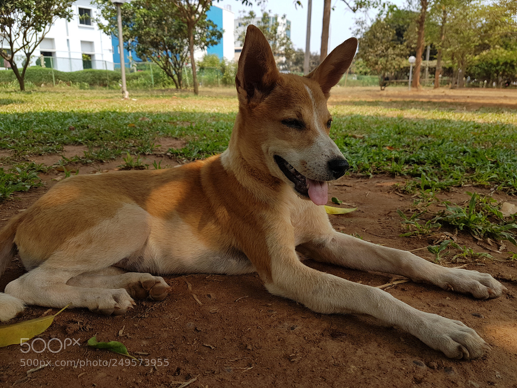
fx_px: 388
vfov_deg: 53.1
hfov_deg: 67.3
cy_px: 194
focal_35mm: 26
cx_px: 258
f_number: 1.7
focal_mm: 4.2
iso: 40
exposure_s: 1/944
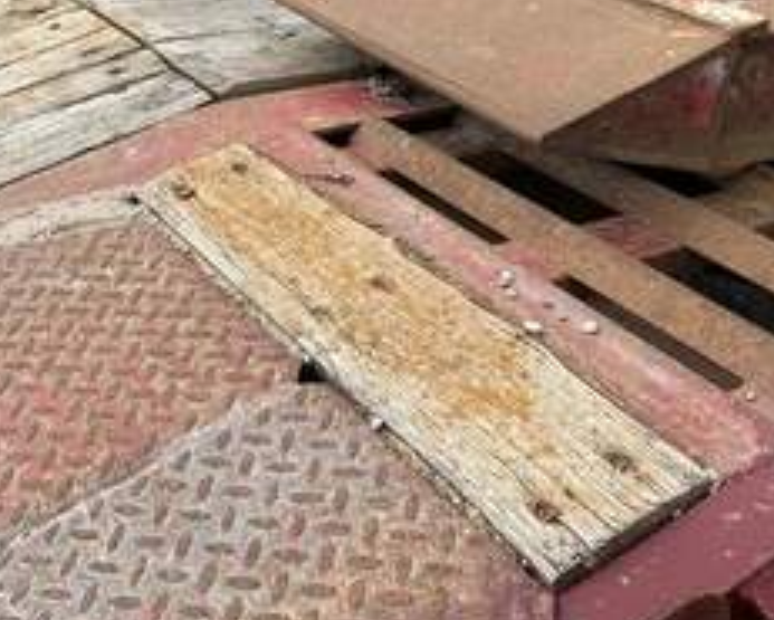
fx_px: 1123
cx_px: 221
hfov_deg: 37.4
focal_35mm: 49
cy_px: 178
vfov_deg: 30.5
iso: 25
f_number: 1.8
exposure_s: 1/1076
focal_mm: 3
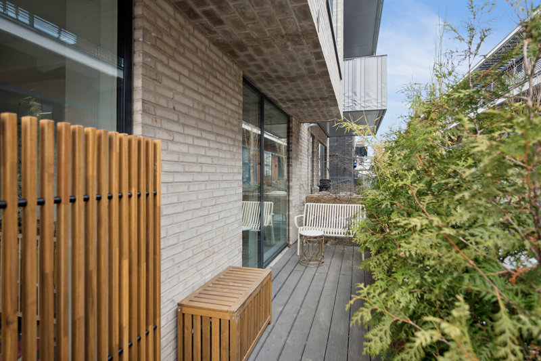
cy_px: 180
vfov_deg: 64.5
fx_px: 285
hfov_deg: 86.9
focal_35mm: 19
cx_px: 270
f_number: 4
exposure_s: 1/400
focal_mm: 19
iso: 400
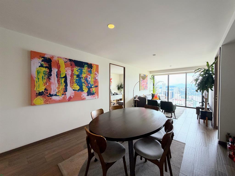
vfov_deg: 85.7
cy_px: 88
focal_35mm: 14
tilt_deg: -0.6
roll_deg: +0.1
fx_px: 95
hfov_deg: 102.1
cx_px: 118
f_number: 2.2
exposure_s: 1/121
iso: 160
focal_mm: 2.22
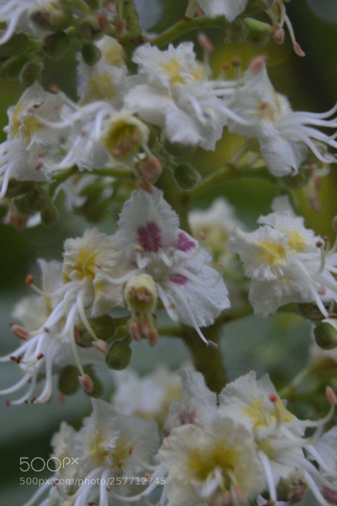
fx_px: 1160
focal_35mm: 82
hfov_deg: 16.5
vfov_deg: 24.6
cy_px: 253
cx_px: 168
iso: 560
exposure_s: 1/60
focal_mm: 55
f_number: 5.6
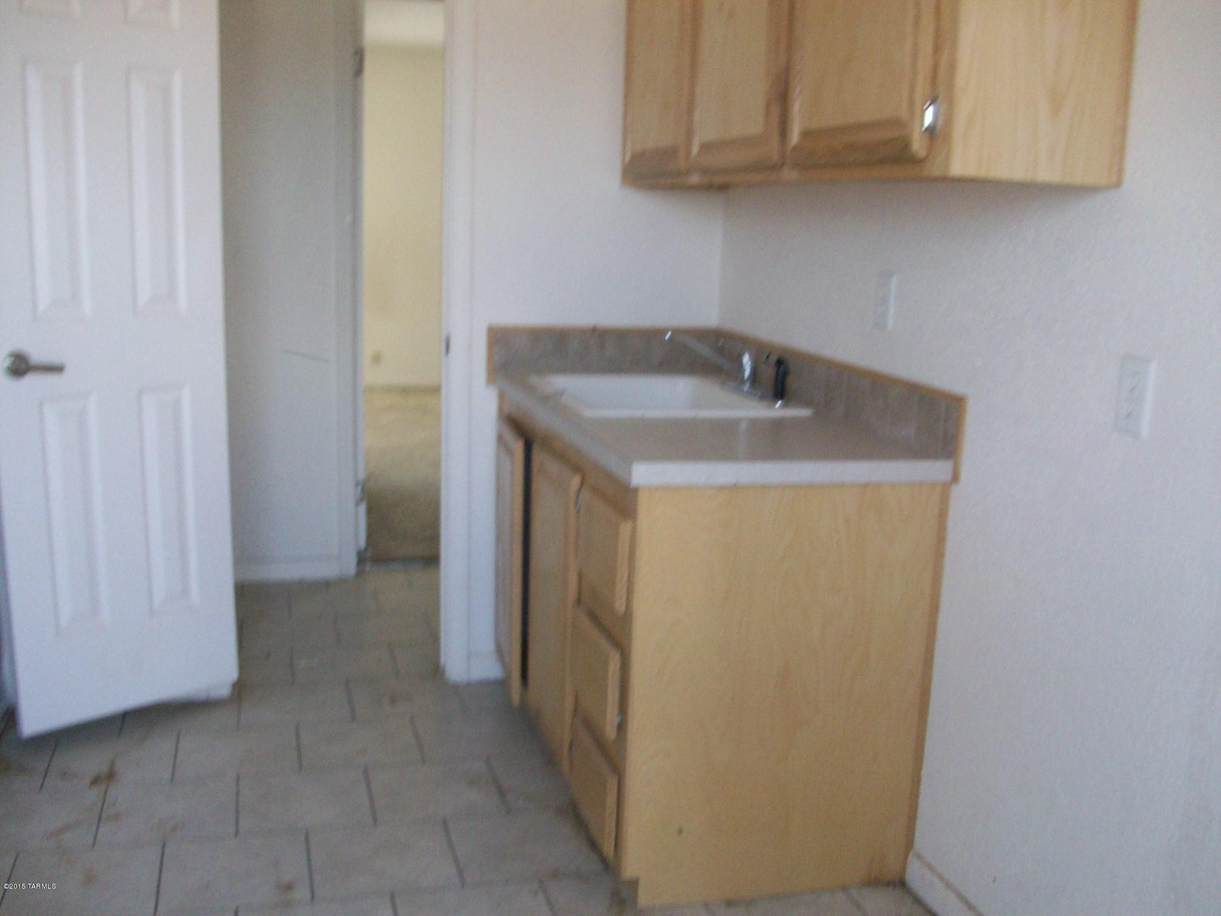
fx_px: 1199
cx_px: 610
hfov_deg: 54.0
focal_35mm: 34
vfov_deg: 41.8
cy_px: 458
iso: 160
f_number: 2.8
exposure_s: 1/84.8
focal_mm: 5.7
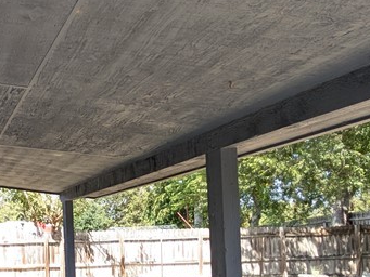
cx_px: -60
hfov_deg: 39.3
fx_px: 385
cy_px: 238
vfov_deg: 37.6
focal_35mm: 36
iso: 51
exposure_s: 1/352
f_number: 1.7
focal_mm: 2.02
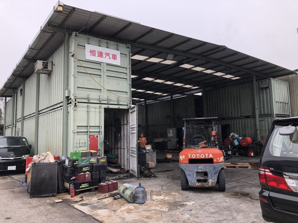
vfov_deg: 49.7
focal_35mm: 28
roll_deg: +2.6
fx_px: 241
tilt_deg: +5.8
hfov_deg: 63.4
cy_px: 112
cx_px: 149
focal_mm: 3.99
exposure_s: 1/120
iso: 25
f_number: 1.8
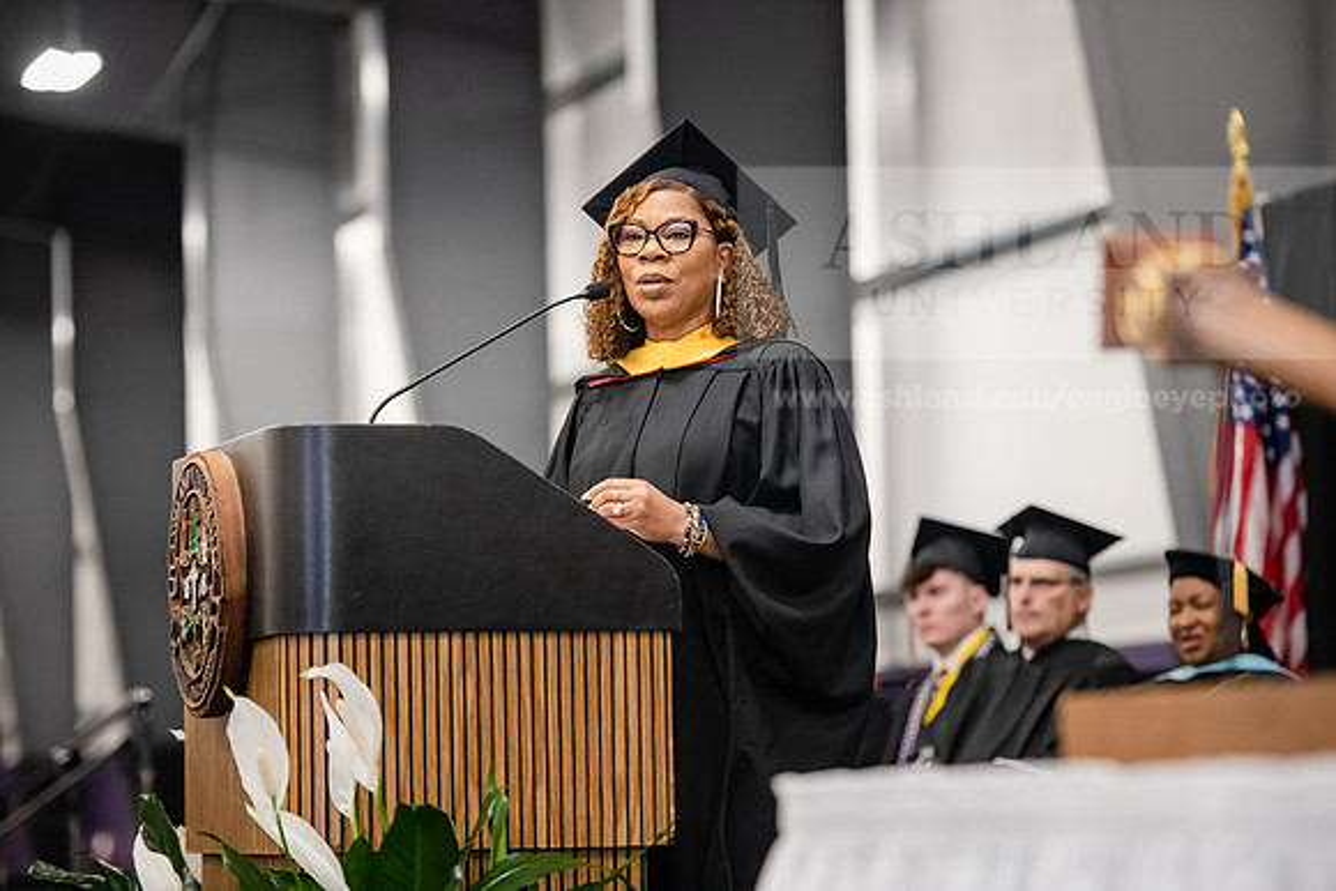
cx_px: 668
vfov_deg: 10.6
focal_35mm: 130
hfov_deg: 15.8
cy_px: 446
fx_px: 4825
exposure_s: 1/200
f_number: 3.2
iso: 3200
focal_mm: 130
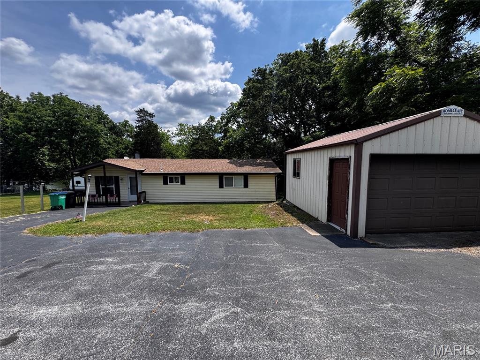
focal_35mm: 14
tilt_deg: -6.3
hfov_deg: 102.1
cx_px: 240
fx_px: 194
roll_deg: -0.3
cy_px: 180
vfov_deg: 85.7
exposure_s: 1/1178
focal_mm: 2.22
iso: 40
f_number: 2.2
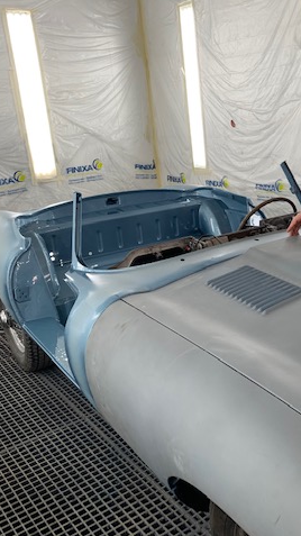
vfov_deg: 52.8
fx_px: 540
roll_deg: +4.2
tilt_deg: -16.2
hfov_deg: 29.9
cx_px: 266
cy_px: 269
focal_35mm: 38
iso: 40
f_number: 1.8
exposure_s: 1/100
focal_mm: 4.25
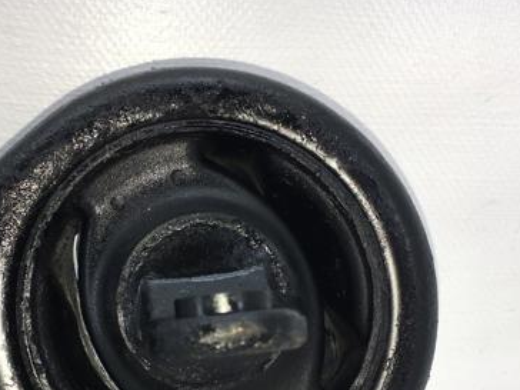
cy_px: 311
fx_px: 766
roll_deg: -2.4
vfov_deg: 28.0
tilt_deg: -19.4
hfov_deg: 37.3
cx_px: 199
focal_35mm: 51
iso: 25
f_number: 2.2
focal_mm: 4.15
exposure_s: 1/221
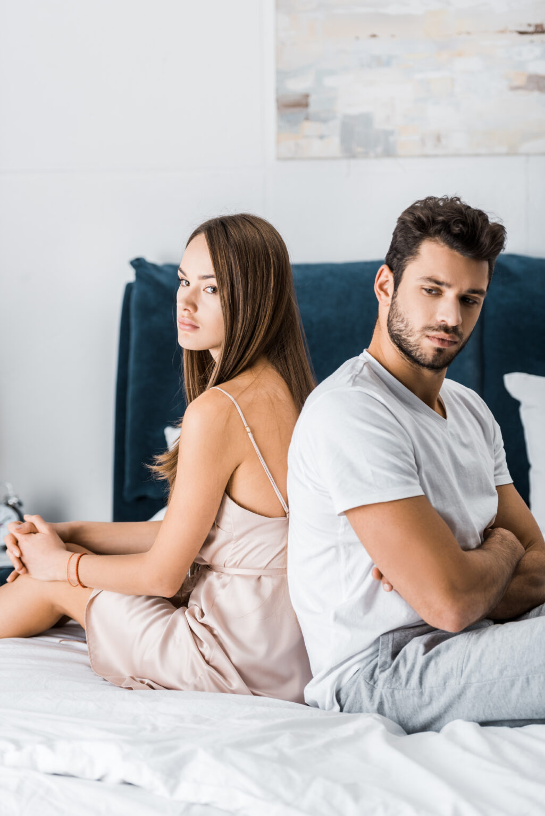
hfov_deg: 15.9
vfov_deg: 23.6
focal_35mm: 86
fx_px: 1951
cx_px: 272
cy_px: 408
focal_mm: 86
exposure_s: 1/200
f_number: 3.2
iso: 100
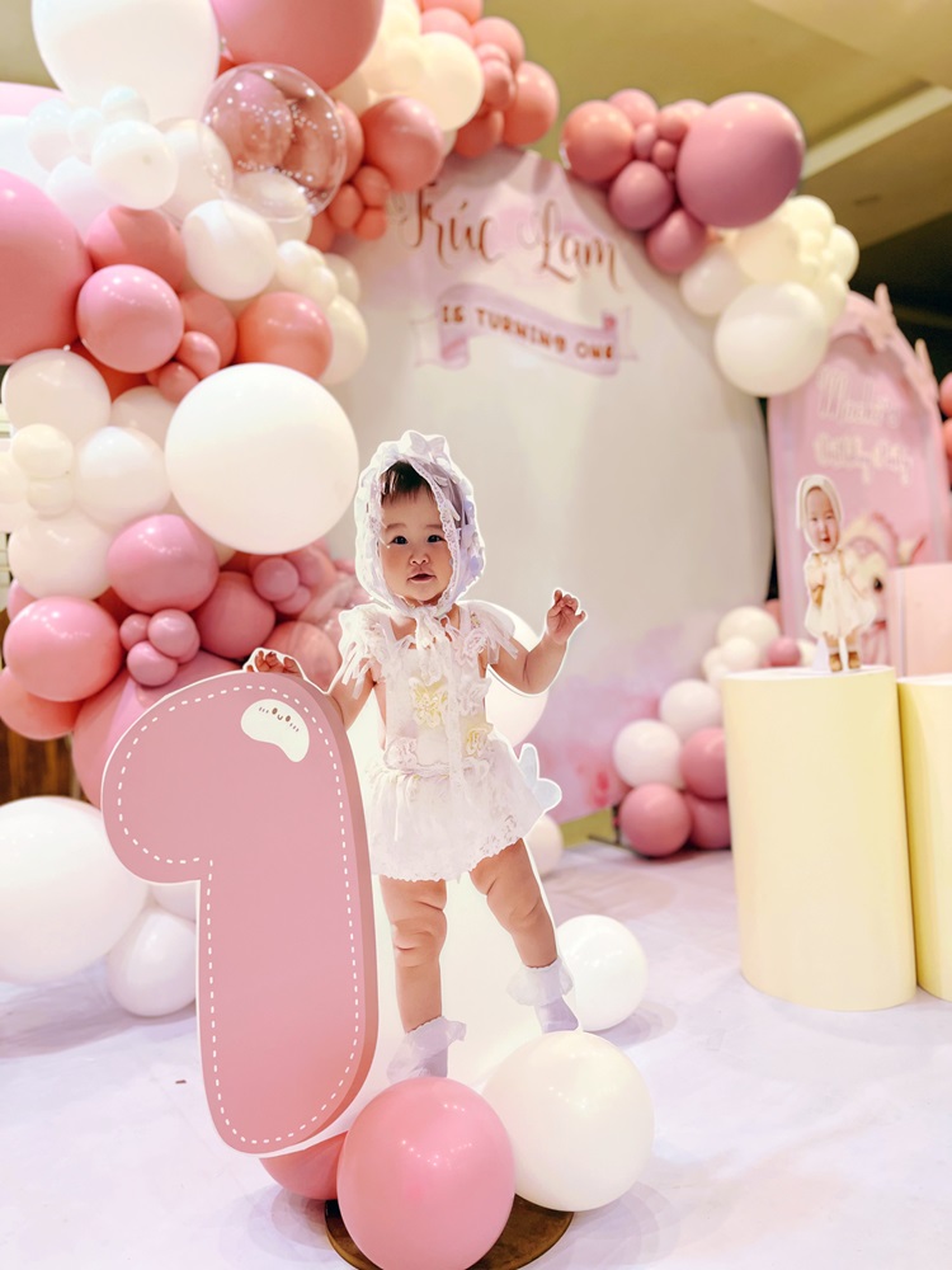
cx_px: 476
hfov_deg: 53.1
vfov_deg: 67.3
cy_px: 635
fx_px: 953
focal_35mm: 26
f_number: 1.6
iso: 125
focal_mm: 5.1
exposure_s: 1/50
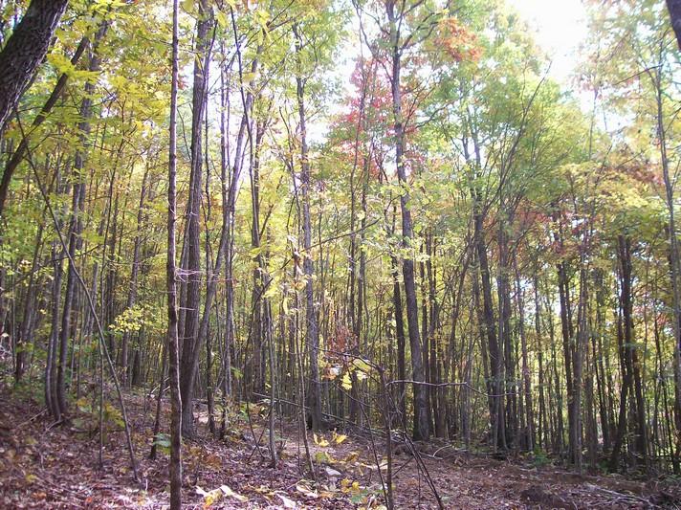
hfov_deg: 51.4
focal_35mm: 36
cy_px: 255
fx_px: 708
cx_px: 340
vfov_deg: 39.6
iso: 80
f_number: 2.7
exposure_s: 1/97.6
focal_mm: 6
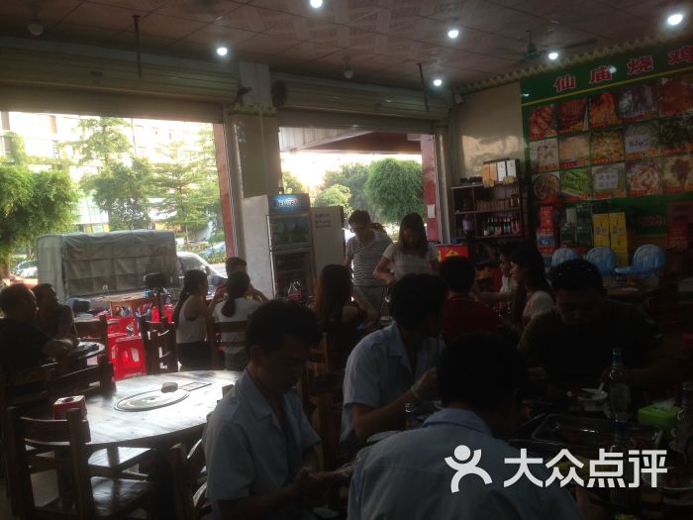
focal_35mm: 33
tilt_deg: -4.3
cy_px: 260
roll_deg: +2.4
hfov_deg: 55.4
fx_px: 661
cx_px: 346
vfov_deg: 42.9
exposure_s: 1/60
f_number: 2.4
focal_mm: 4.12
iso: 64
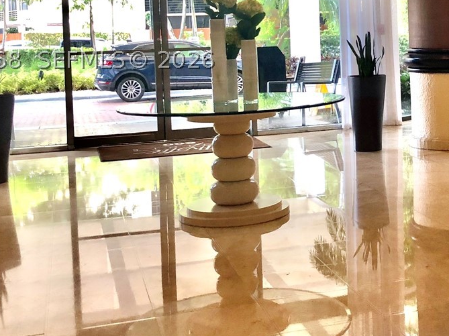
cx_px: 420
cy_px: 60
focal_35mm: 67
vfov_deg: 21.6
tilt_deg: -4.0
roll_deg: +2.1
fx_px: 869
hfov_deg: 27.7
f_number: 1.8
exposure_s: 1/30
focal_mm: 4
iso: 32
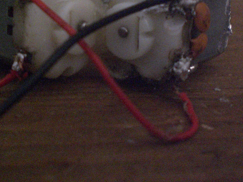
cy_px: 44
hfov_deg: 28.2
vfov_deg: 21.1
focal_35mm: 69
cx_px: 111
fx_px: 484
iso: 800
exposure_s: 1/15
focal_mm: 6.3
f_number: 3.1
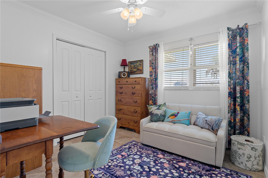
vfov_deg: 67.4
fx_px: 134
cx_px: 134
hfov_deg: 90.0
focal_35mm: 18
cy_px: 89
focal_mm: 12
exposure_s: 1/3
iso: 250
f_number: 8
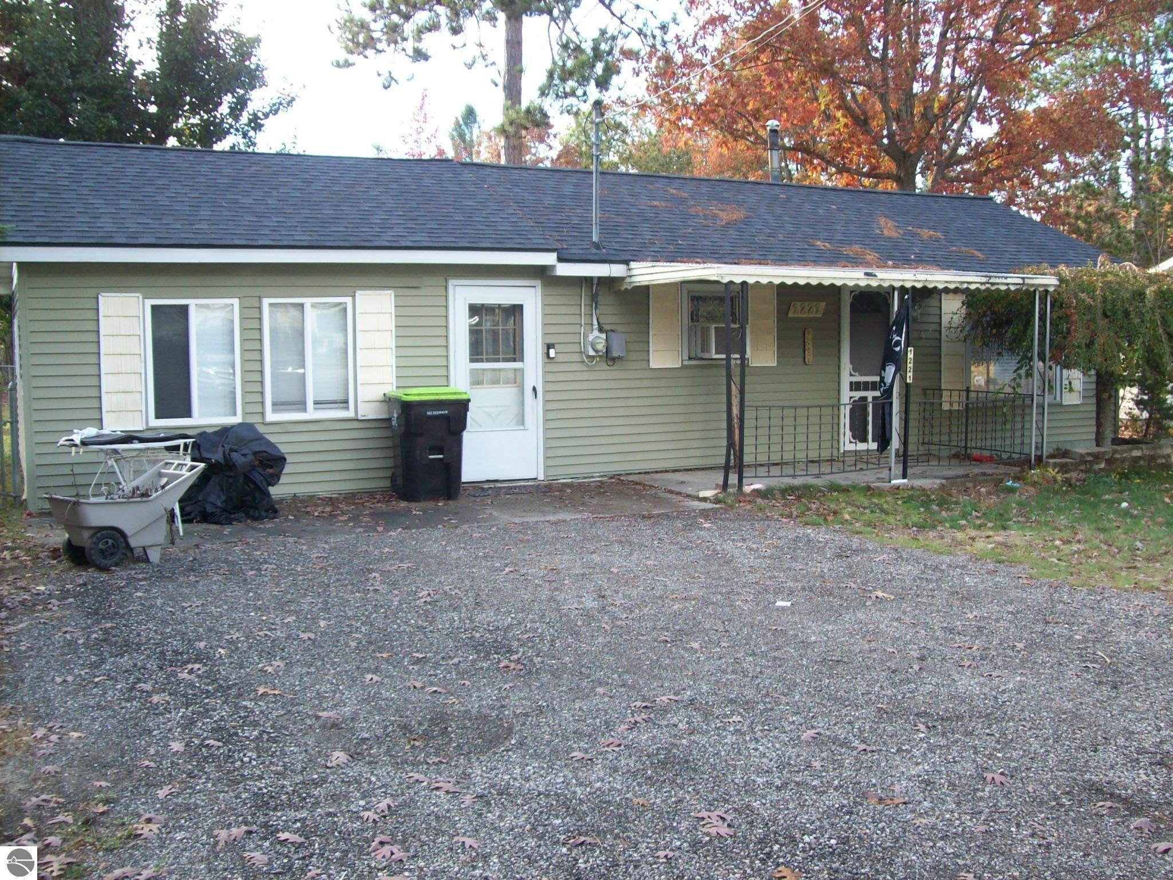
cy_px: 440
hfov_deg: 51.4
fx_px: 1220
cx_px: 586
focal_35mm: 36
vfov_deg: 39.7
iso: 80
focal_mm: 6
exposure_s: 1/98.3
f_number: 2.7
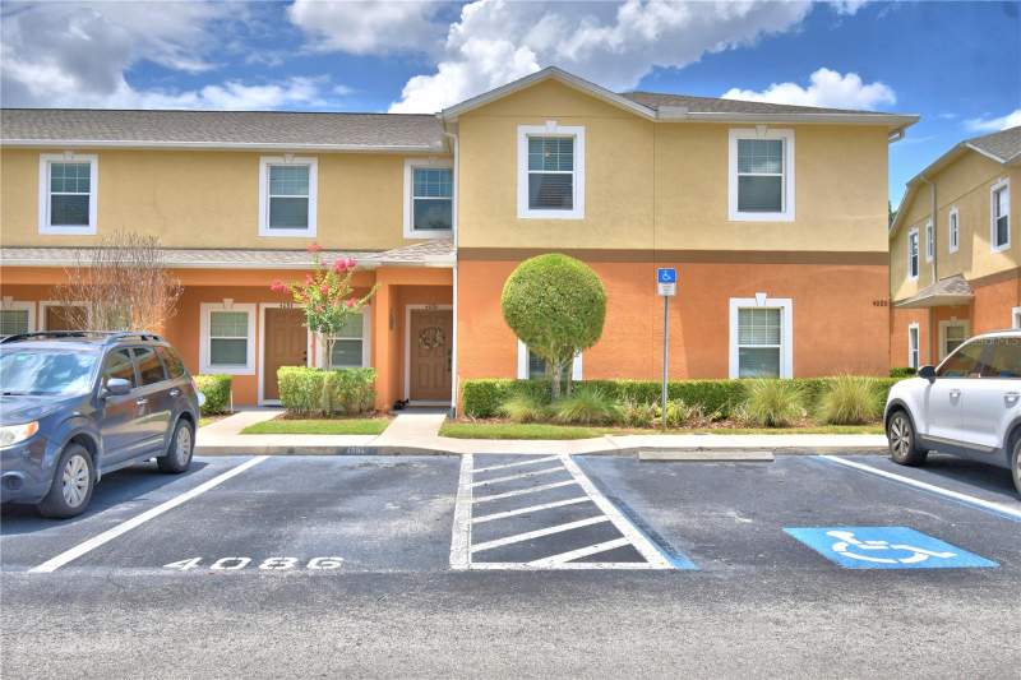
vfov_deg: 43.6
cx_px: 510
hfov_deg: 61.9
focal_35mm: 30
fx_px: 851
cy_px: 340
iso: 100
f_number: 5.6
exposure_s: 1/800
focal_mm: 20
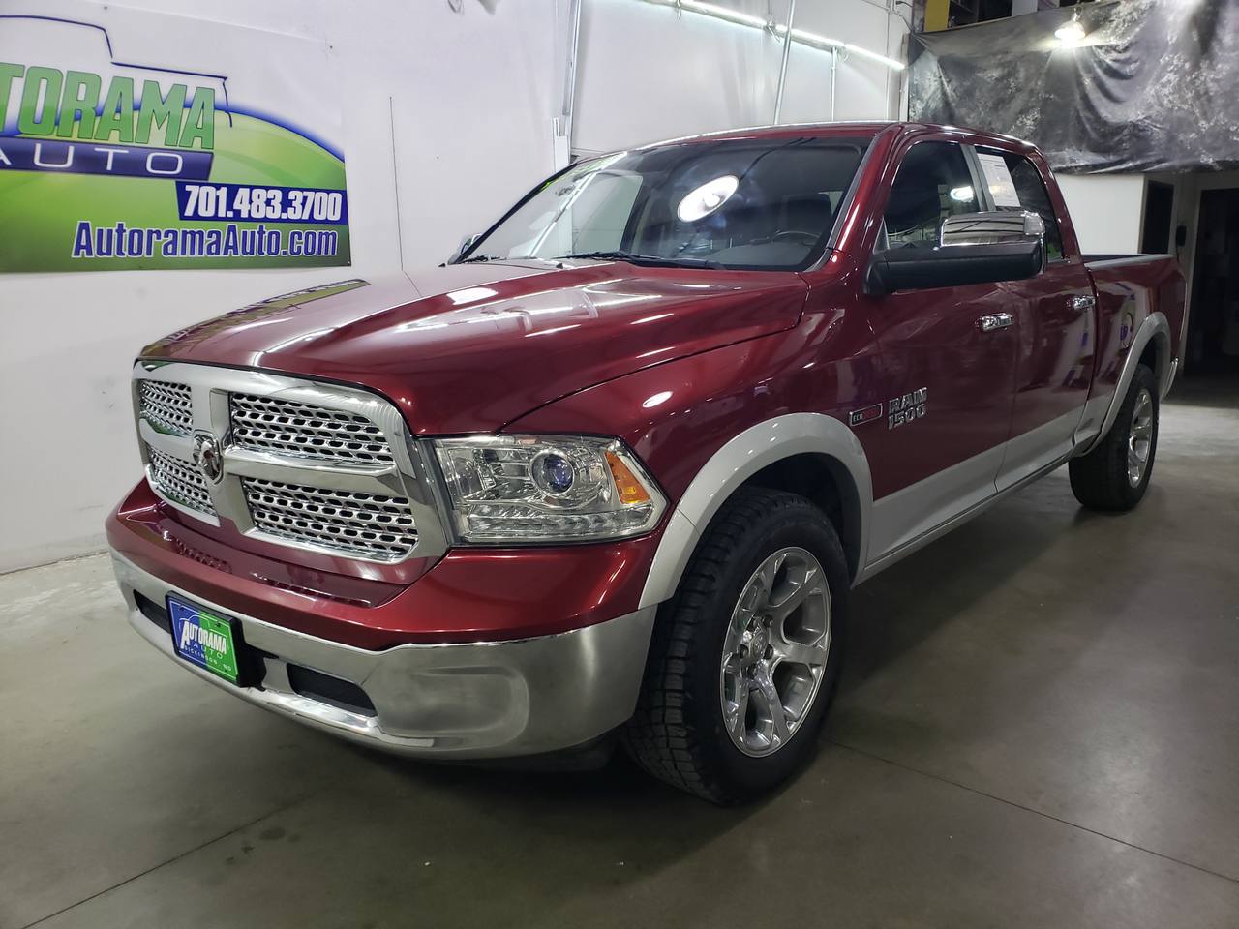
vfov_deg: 53.1
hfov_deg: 67.3
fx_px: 931
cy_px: 464
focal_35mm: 26
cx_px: 620
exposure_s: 1/60
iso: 320
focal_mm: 4.3
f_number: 2.4
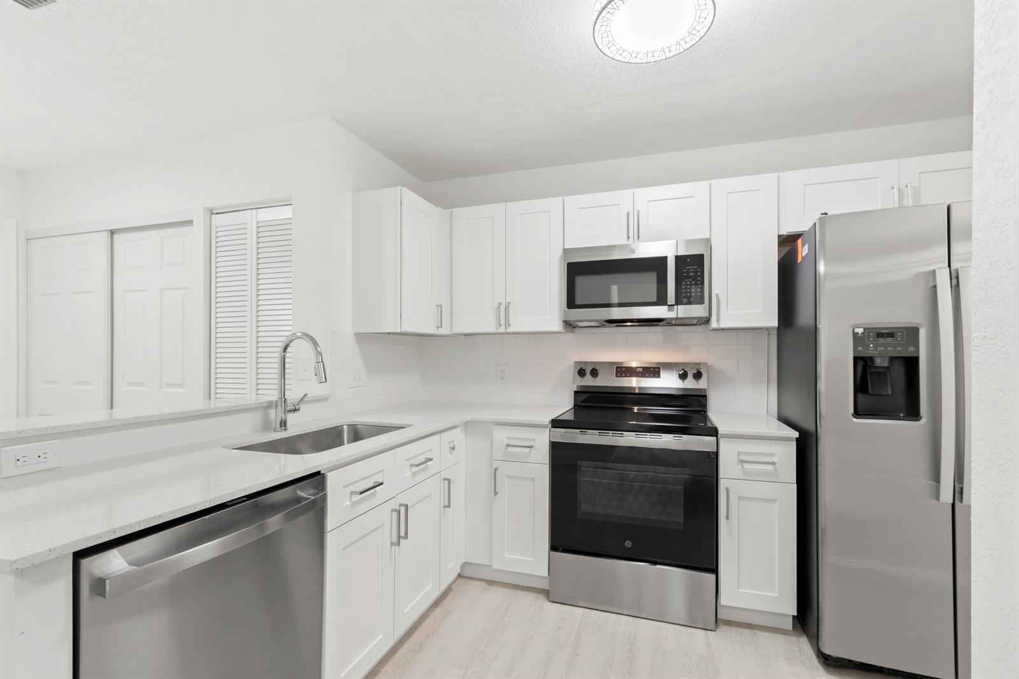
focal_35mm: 15
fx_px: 424
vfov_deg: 77.3
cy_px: 340
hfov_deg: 100.4
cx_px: 510
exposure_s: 1.3
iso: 100
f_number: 8
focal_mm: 10
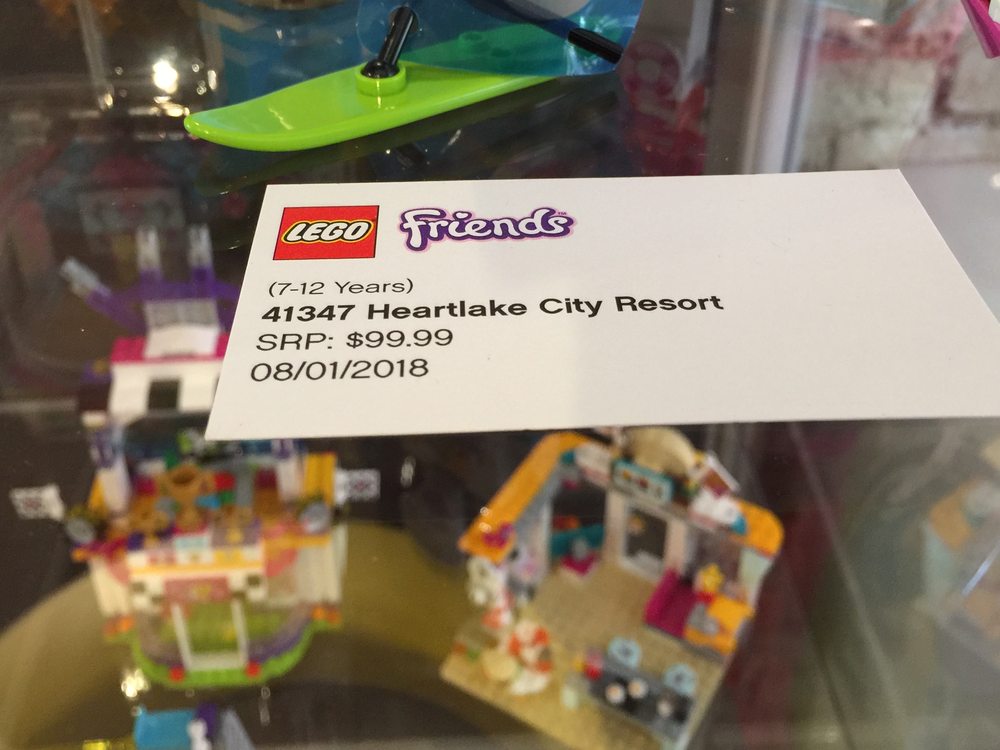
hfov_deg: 49.0
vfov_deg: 37.5
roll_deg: -0.4
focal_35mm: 38
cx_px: 505
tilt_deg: -34.6
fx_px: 1098
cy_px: 277
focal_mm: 4.15
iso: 100
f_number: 2.2
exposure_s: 1/15
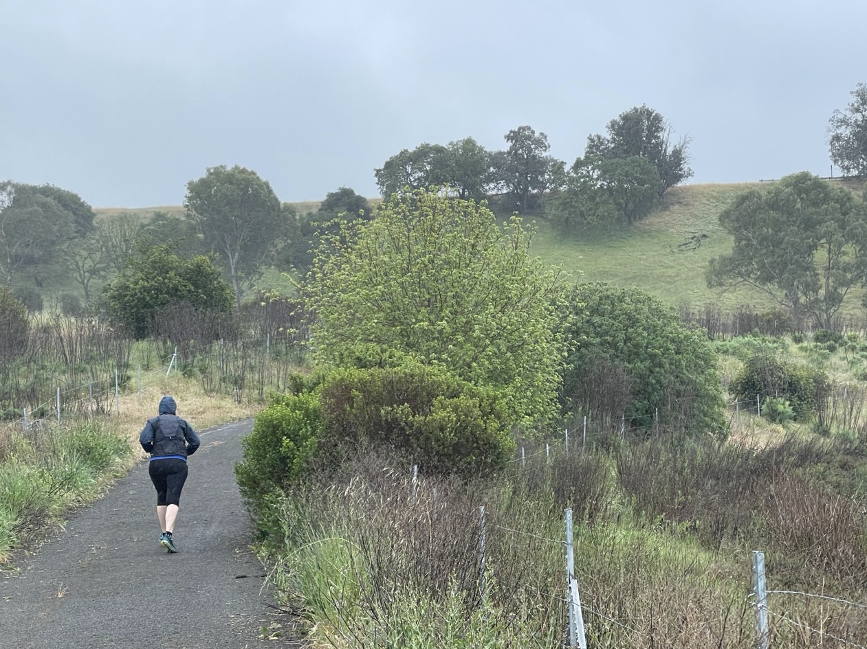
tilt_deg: -1.7
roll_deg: -0.8
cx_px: 508
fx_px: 1653
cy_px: 388
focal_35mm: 66
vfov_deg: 22.2
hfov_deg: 29.3
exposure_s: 1/607
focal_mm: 6
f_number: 2
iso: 25
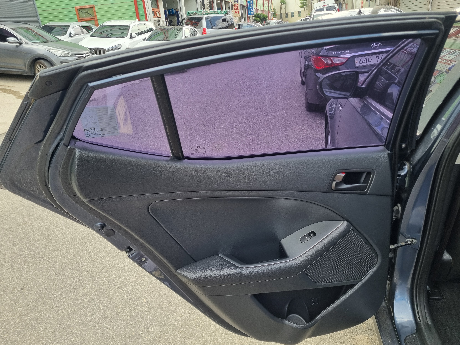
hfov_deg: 67.3
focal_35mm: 26
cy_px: 172
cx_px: 230
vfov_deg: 53.1
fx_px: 346
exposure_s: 1/301
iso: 50
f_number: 1.8
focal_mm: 5.4
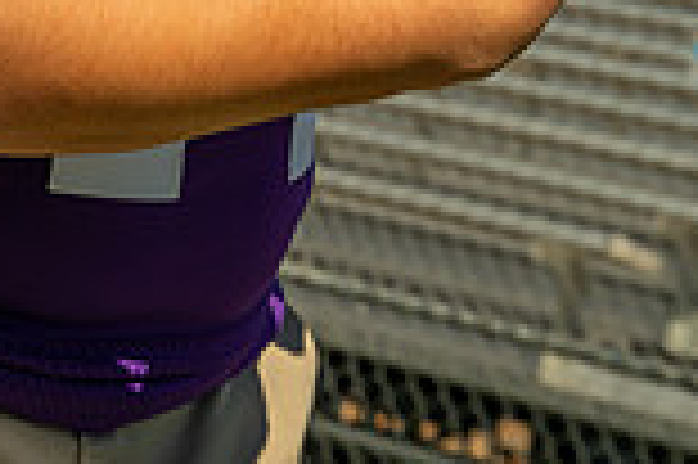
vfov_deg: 7.1
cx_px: 36
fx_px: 3602
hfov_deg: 11.0
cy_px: -518
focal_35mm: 186
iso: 250
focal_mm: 64
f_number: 11
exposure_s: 1/125
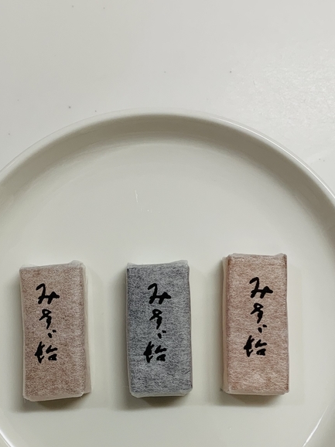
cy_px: 343
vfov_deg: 34.7
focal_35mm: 54
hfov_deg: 27.0
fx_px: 697
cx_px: 163
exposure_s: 1/100
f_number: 1.8
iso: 64
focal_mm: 4.25
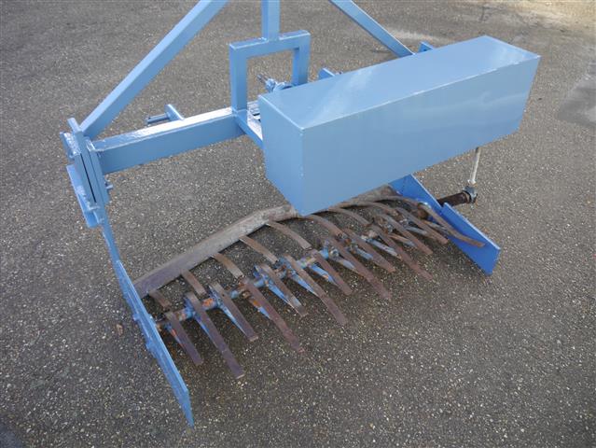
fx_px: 517
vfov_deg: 46.8
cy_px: 224
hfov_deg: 59.9
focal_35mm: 30
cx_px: 298
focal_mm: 15
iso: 160
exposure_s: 1/125
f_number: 4
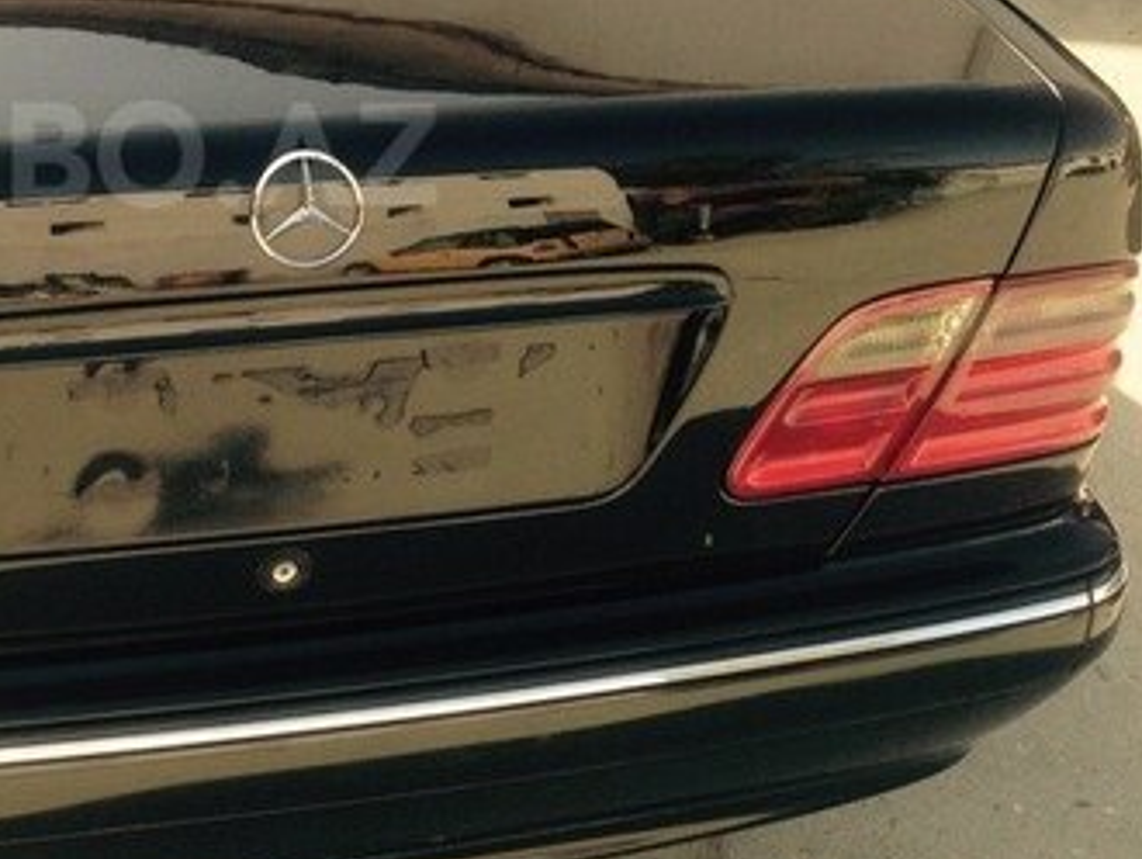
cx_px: 83
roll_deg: -4.9
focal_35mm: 66
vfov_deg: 22.0
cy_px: 154
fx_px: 2179
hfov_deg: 28.1
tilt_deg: -22.9
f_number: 2.4
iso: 50
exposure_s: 1/488
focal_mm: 4.12
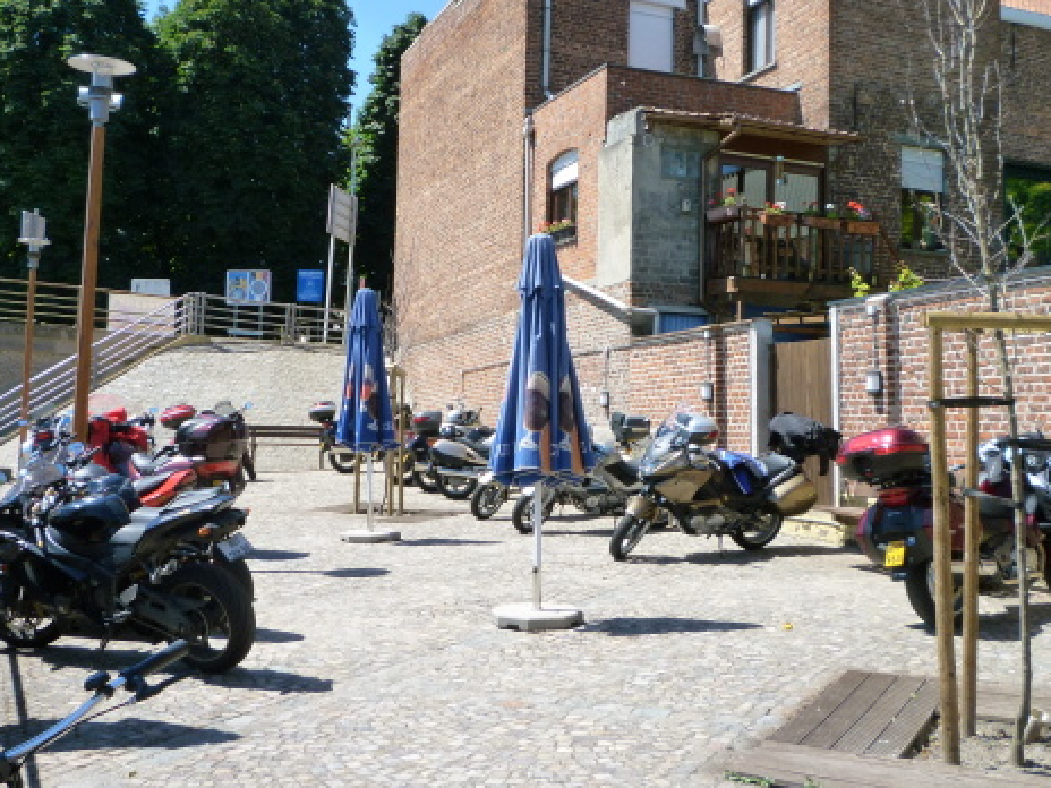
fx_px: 1214
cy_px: 369
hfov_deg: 46.8
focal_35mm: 40
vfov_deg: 35.9
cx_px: 559
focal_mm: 5.2
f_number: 3.5
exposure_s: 1/400
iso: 125
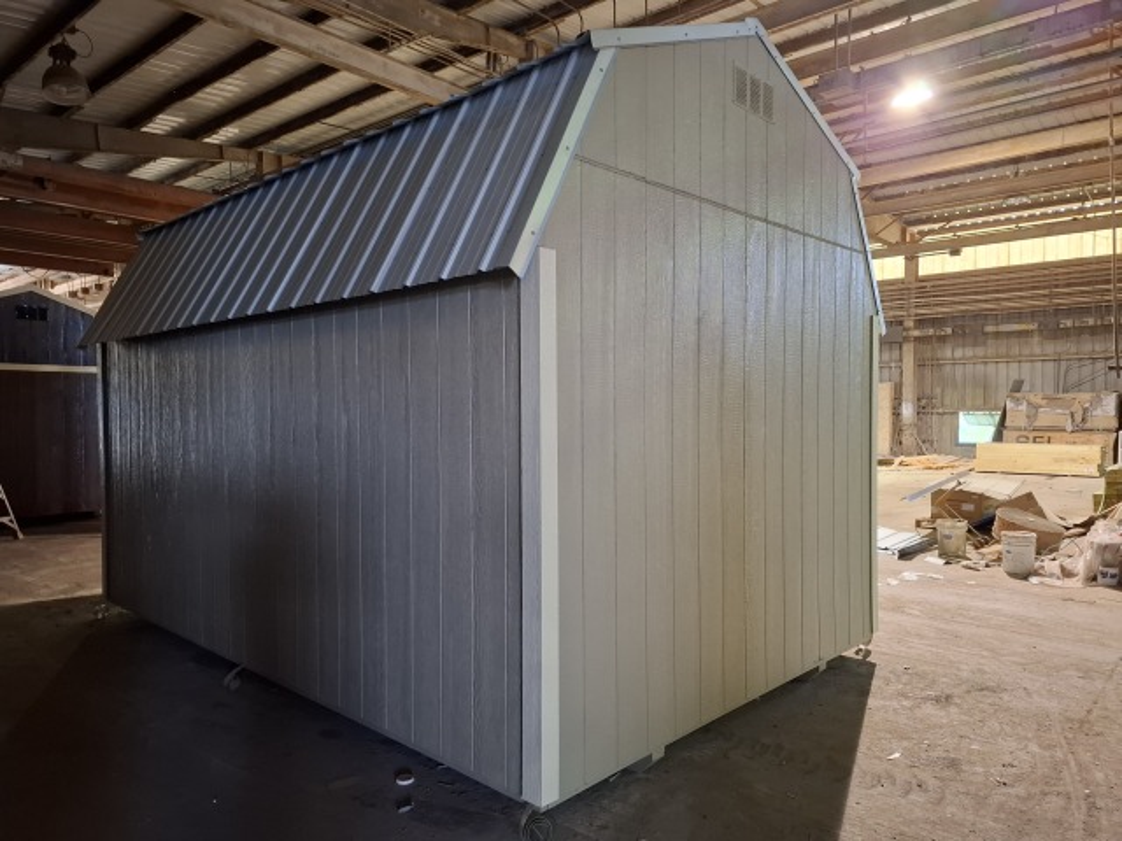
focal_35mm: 23
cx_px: 561
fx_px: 745
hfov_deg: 73.9
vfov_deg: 58.9
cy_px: 420
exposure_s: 1/24
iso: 400
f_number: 1.8
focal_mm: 5.54
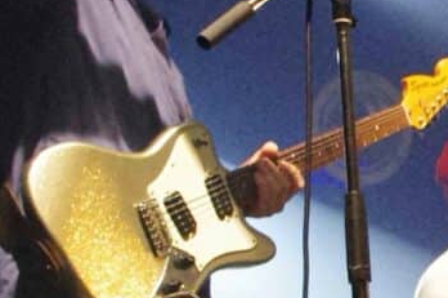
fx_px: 2088
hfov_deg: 11.5
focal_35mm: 168
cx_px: 778
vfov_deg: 8.1
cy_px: 285
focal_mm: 24.38
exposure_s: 1/50
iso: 6400
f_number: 5
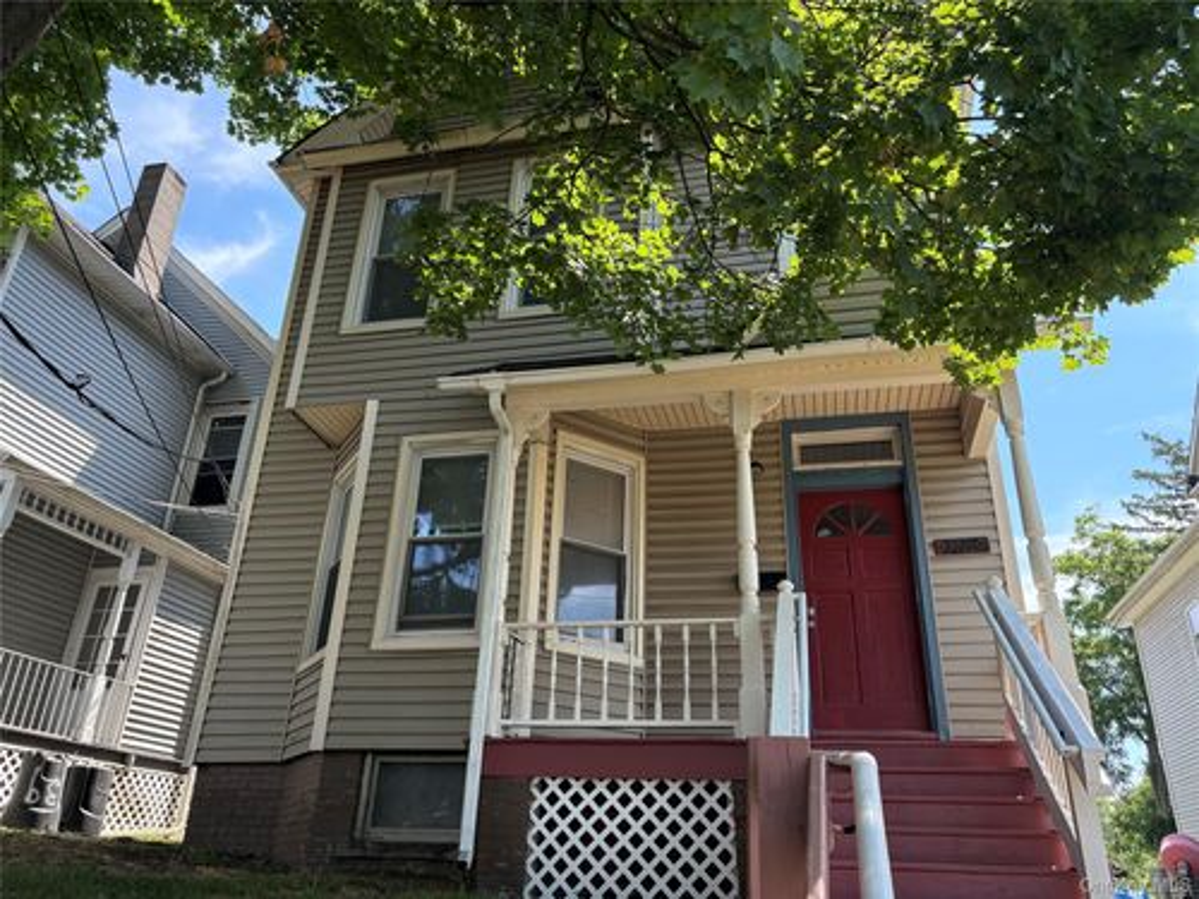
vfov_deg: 53.1
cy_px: 450
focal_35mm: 26
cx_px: 600
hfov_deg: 67.3
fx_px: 901
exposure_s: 1/543
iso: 64
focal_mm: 5.96
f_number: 1.6
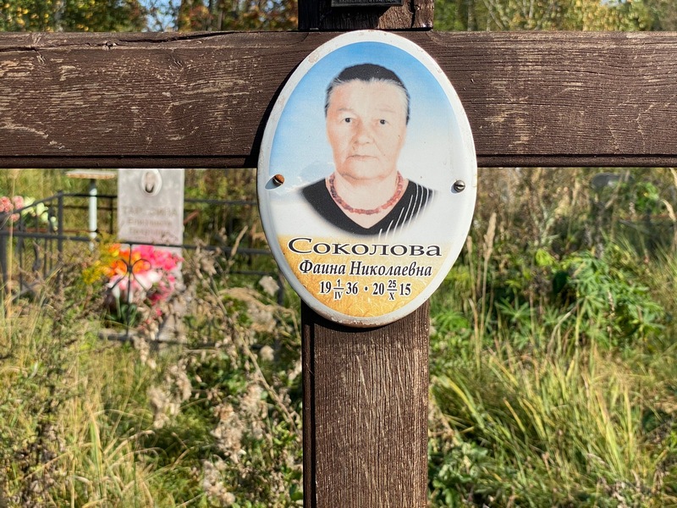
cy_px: 254
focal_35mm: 52
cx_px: 338
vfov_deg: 28.0
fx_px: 1017
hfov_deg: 36.8
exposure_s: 1/1597
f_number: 2
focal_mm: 6
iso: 20
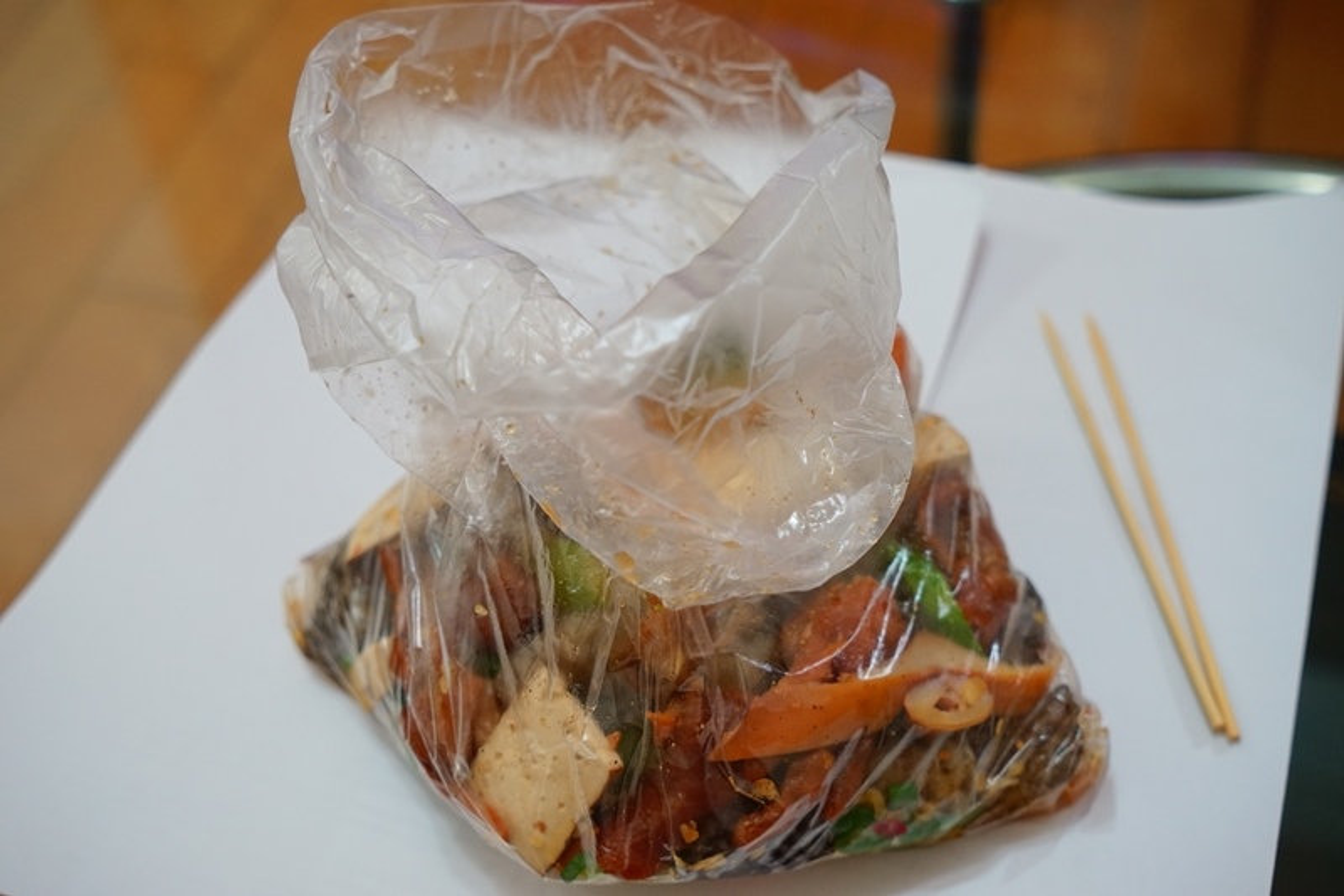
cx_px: 672
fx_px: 1717
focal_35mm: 46
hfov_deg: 42.8
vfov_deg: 29.2
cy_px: 448
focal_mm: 46
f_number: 5.6
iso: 1250
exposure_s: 1/40
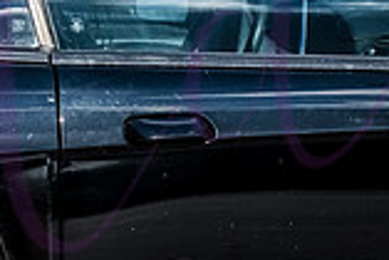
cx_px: -74
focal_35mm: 317
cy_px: -137
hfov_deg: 6.5
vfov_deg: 4.3
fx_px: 3428
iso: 800
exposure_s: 1/640
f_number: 16
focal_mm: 86
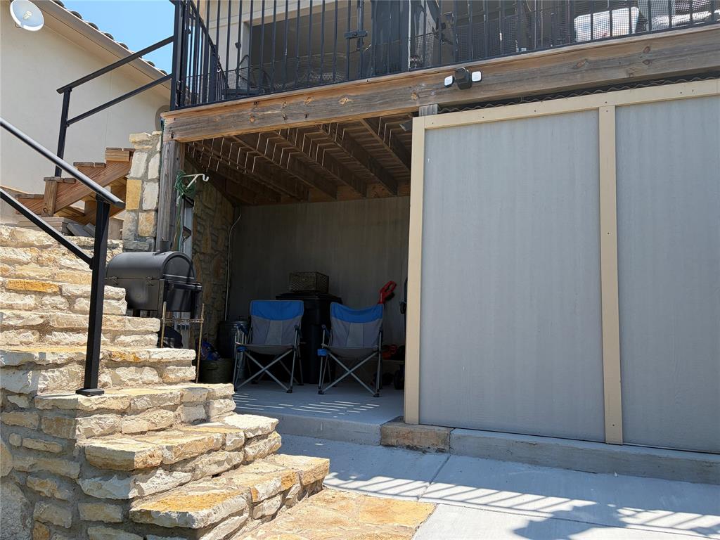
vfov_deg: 53.1
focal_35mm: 26
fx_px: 541
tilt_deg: +6.3
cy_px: 270
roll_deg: -0.7
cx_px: 360
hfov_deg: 67.3
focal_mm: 5.96
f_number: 1.6
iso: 50
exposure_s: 1/1799
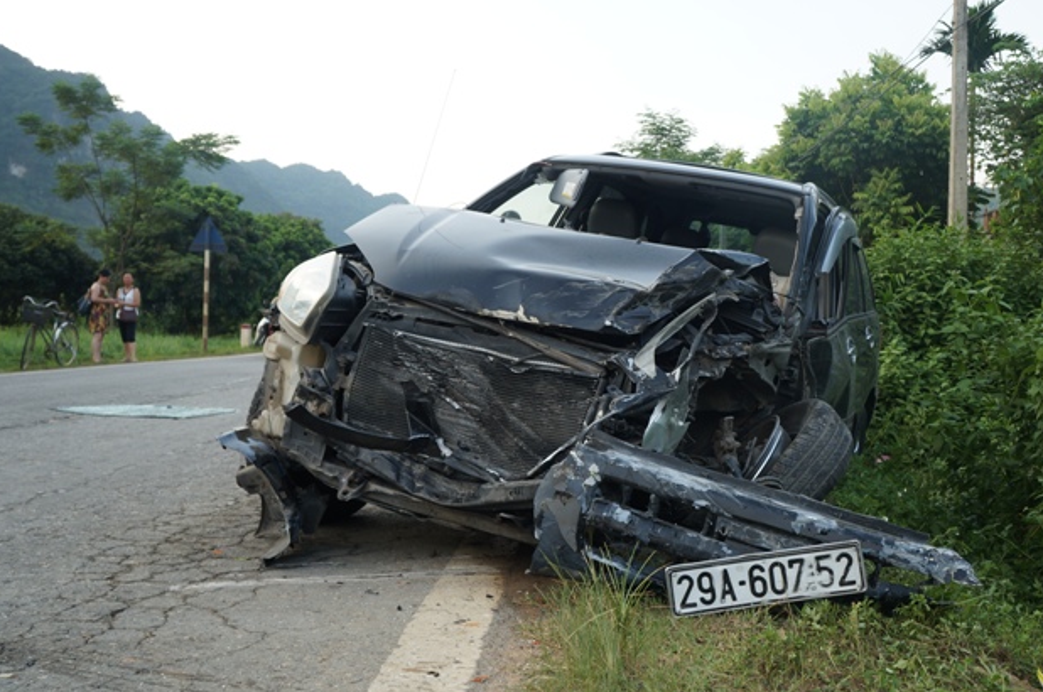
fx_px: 984
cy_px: 338
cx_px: 582
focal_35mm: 34
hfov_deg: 55.7
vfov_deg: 38.8
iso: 200
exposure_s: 1/125
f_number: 5.6
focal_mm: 20
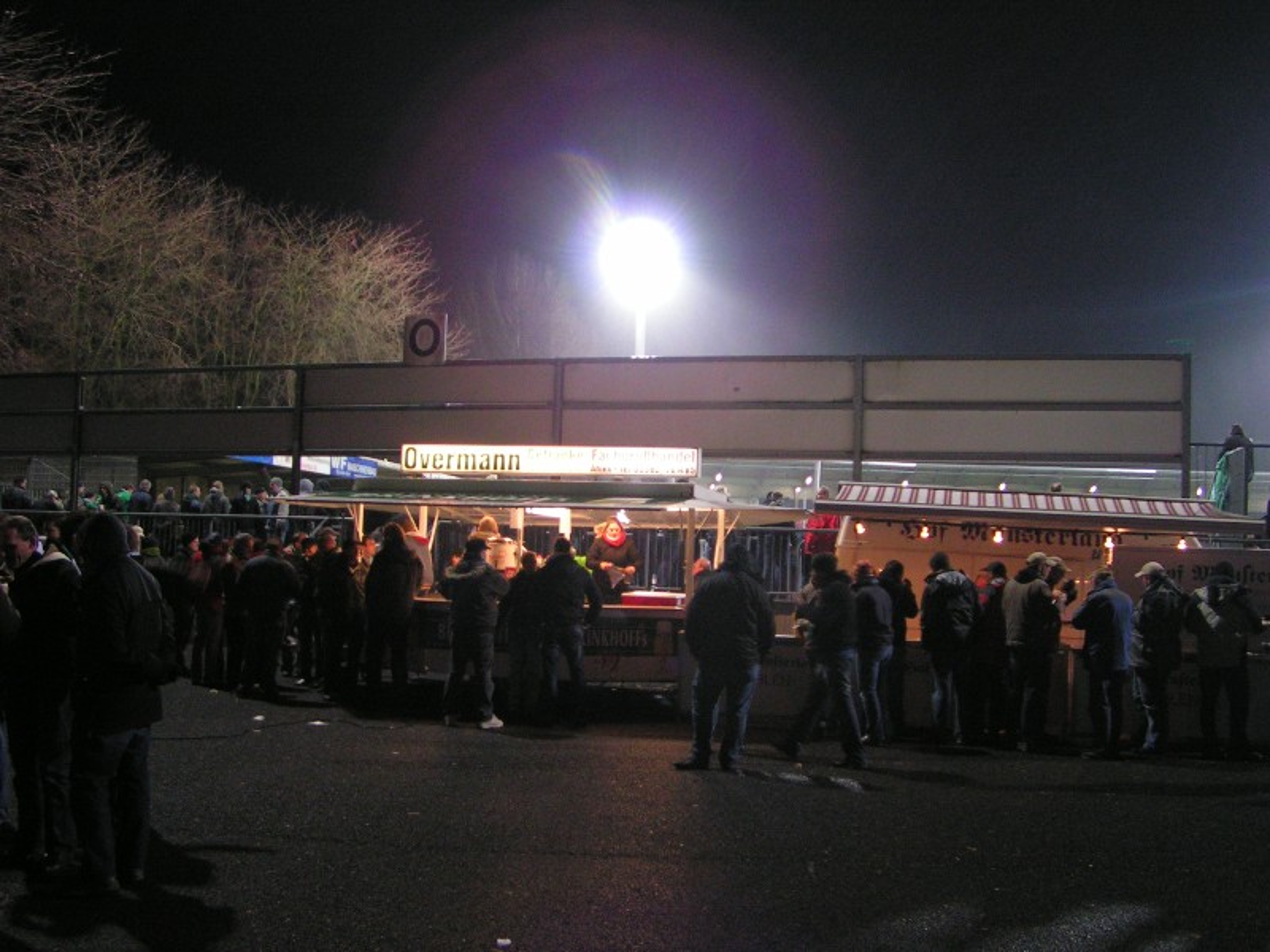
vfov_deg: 37.7
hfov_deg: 49.0
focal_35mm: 38
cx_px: 635
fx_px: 1394
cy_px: 476
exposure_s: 1/20
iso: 200
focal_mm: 5.8
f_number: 2.8
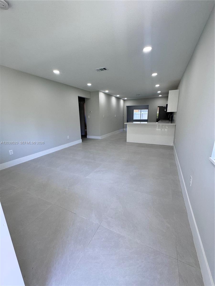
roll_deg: +1.5
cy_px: 143
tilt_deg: -13.8
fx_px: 116
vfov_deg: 102.1
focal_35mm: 14
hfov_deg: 85.7
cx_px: 108
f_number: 2.2
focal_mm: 2.22
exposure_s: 1/99
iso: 125
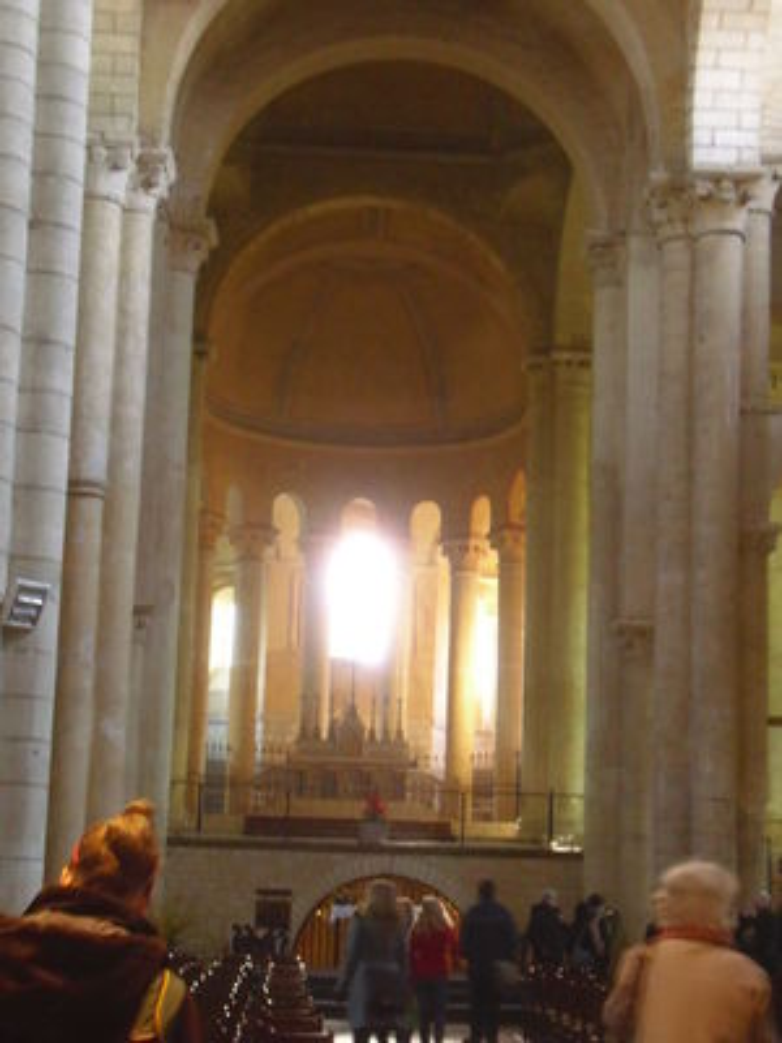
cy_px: 522
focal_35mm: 67
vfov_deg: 29.0
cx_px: 391
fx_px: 2018
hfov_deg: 21.9
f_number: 4.3
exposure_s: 1/3.33
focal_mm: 11.16
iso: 400
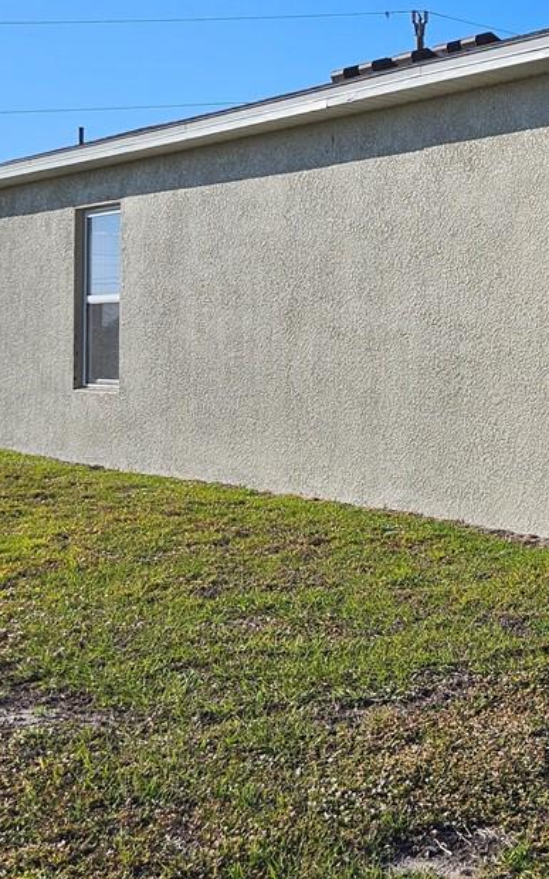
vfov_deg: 32.1
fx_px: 1508
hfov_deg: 19.4
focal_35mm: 63
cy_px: 273
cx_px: 671
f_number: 1.8
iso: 25
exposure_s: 1/2643
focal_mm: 5.4
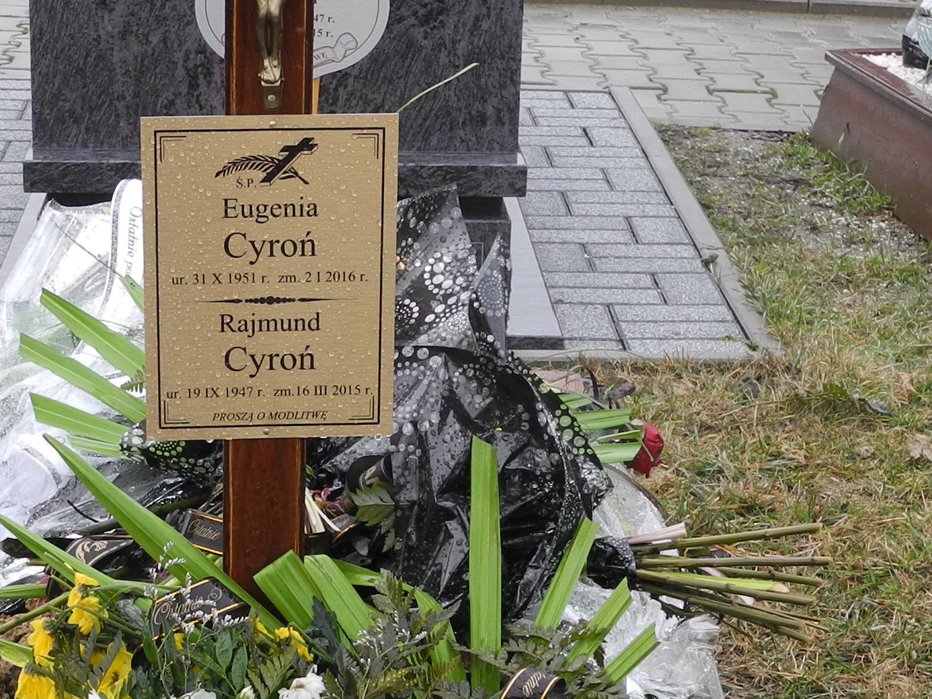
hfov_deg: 19.5
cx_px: 259
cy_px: 596
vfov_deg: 14.7
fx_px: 2693
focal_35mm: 100
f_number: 3.2
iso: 100
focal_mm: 8.1
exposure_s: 1/80
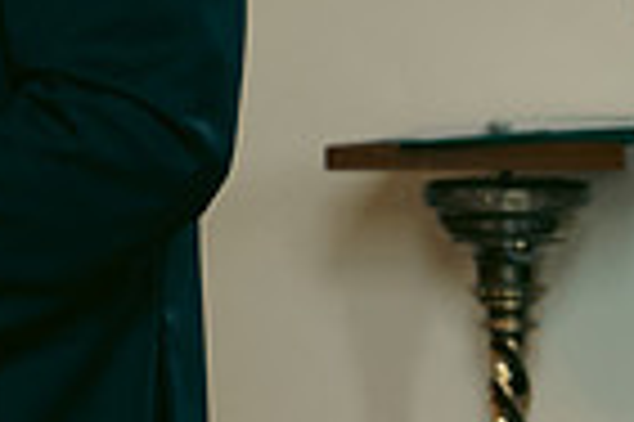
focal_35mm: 338
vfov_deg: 4.0
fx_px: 5952
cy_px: -397
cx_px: -346
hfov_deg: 6.0
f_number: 3.5
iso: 1250
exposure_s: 1/200
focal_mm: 55
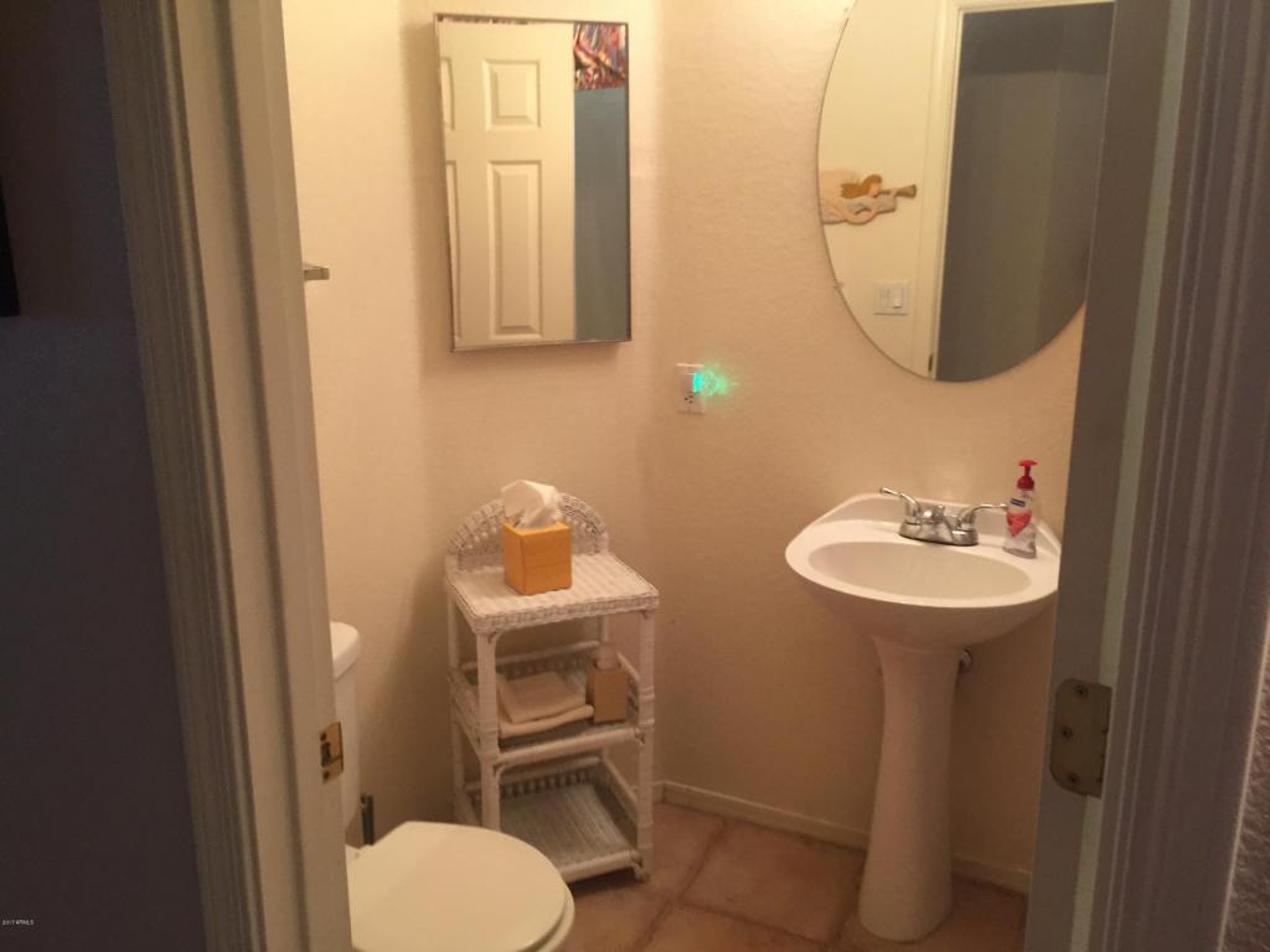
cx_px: 635
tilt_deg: -13.0
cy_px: 476
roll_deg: +1.5
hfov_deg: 61.7
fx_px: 1064
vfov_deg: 48.2
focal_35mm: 29
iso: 125
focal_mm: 4.15
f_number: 2.2
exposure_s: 1/30
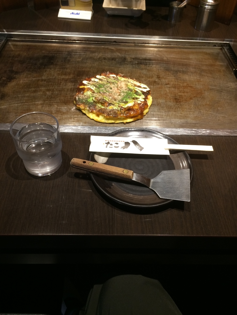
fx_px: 265
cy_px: 158
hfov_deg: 48.2
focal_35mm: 29
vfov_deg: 61.7
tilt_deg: -49.1
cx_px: 118
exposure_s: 1/30
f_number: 2.2
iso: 100
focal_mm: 4.15
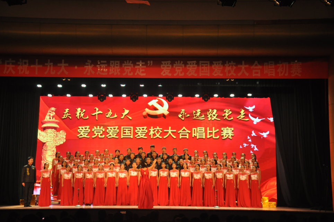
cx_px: 167
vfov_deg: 21.5
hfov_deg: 31.9
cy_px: 111
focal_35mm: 63
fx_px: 584
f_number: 5
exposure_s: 1/100
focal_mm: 42
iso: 800
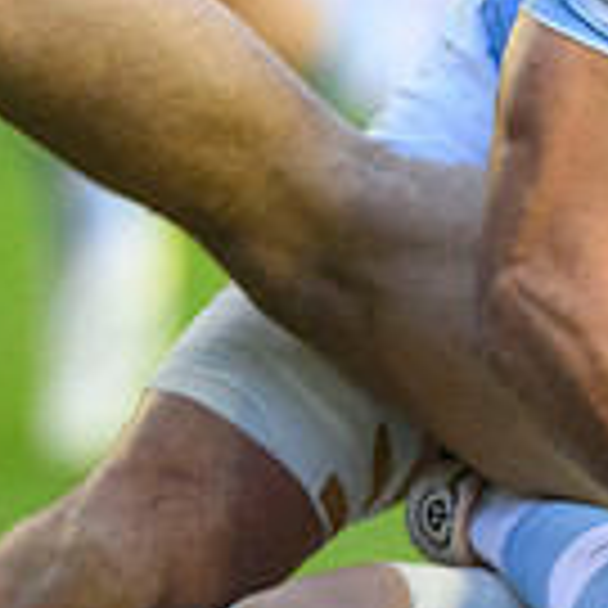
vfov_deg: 0.8
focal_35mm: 2103
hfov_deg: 0.8
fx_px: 41790
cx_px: 1375
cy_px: 671
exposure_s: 1/1000
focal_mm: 400
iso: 4000
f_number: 3.5
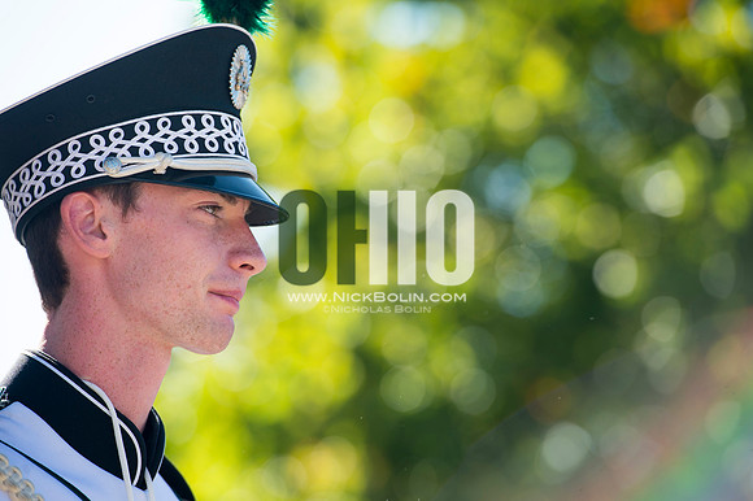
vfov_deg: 6.9
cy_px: 250
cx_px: 376
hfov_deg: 10.3
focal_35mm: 200
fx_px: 4181
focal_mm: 200
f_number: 4.5
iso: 200
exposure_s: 1/1000
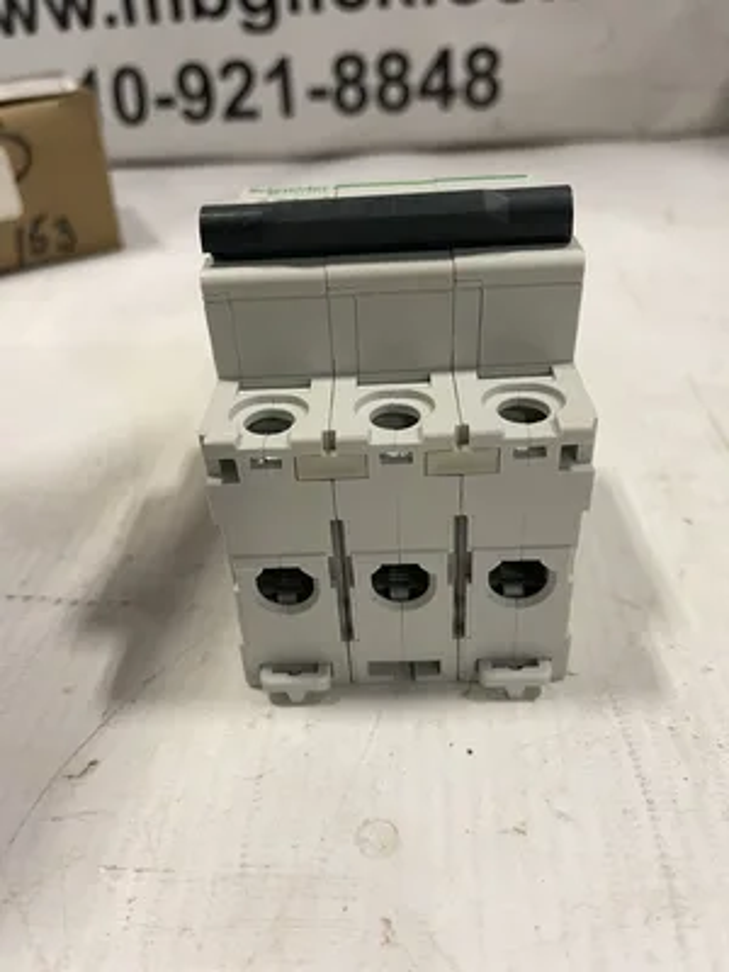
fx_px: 730
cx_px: 364
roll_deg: +3.5
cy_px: 486
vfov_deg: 67.3
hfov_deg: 53.1
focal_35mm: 26
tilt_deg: -35.3
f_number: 1.6
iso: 160
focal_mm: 4.2
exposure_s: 1/60
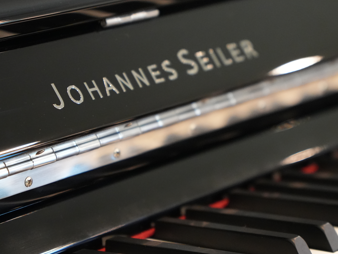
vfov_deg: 9.0
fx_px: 1601
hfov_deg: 12.0
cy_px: 94
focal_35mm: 164
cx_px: 177
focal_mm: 70
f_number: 2.8
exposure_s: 1/125
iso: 3200
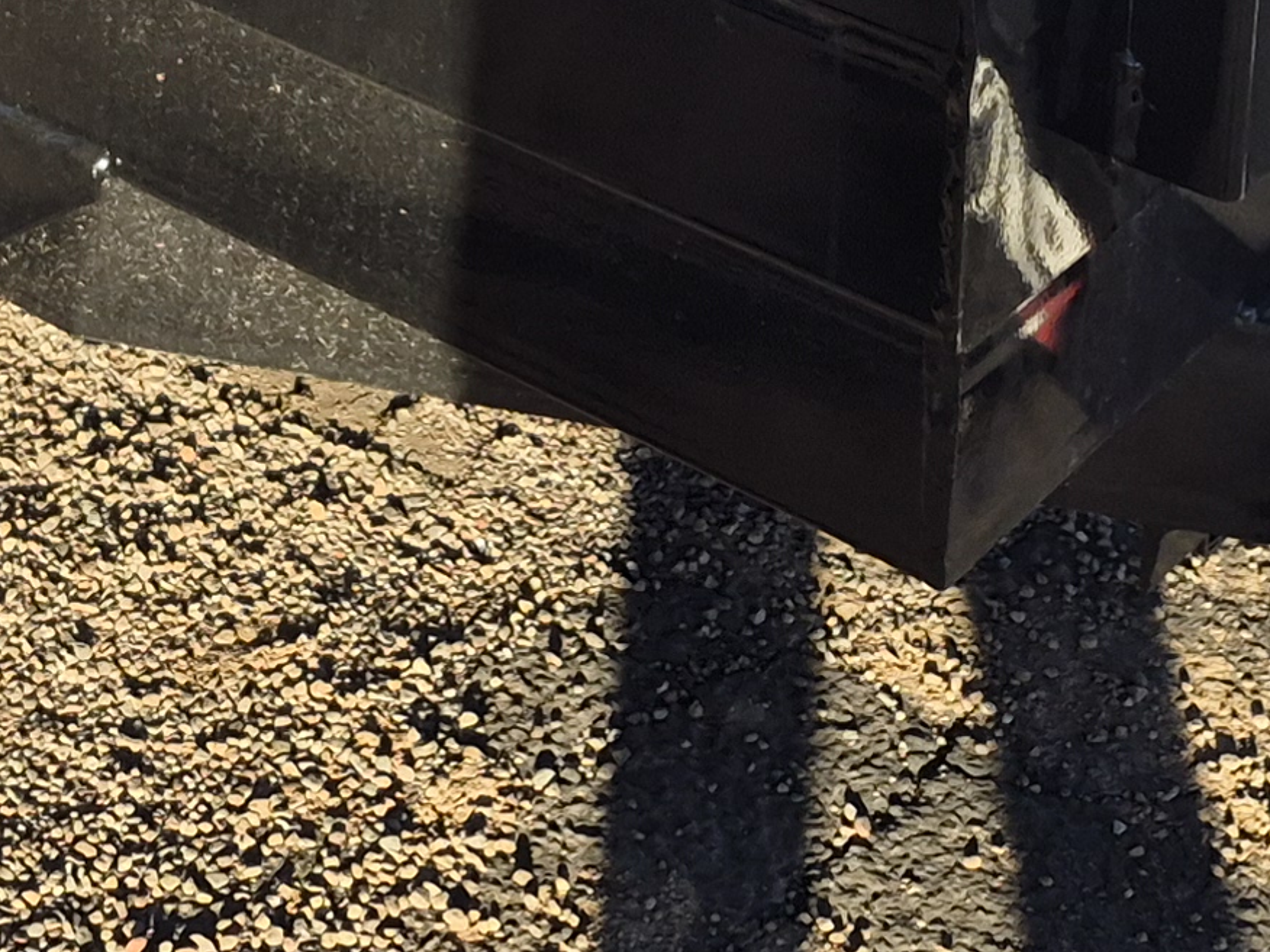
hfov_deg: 18.4
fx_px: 3852
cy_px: -871
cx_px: 139
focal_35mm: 105
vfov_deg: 12.6
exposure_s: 1/2400
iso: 80
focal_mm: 5.4
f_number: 1.8
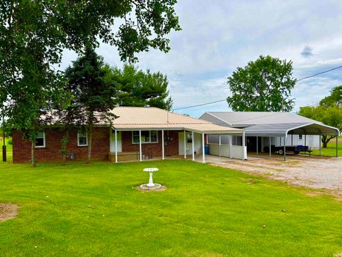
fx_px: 257
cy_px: 128
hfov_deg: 67.3
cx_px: 171
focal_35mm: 26
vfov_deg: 53.1
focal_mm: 5.96
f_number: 1.6
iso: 50
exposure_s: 1/3021
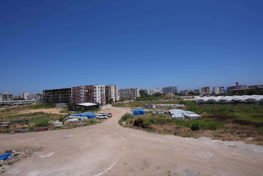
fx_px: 124
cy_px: 88
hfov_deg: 93.3
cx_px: 132
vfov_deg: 70.4
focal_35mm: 17
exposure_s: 1/500
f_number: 8
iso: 100
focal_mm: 17
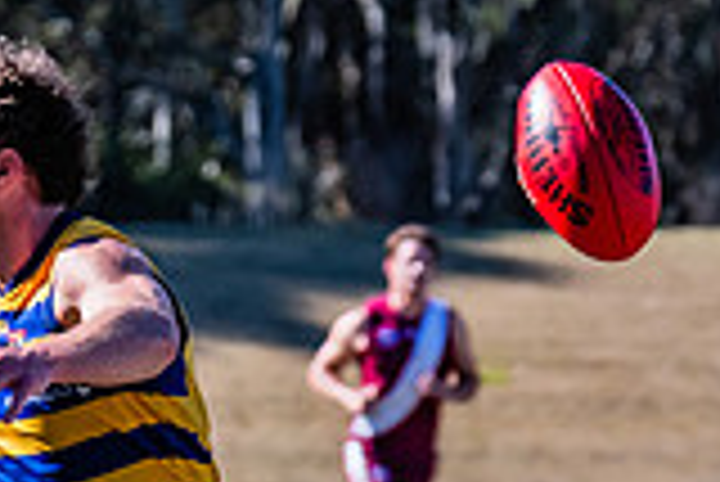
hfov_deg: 1.8
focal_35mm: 1116
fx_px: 22340
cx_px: -744
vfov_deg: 1.2
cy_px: 828
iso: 800
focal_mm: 250
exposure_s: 1/1600
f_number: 8
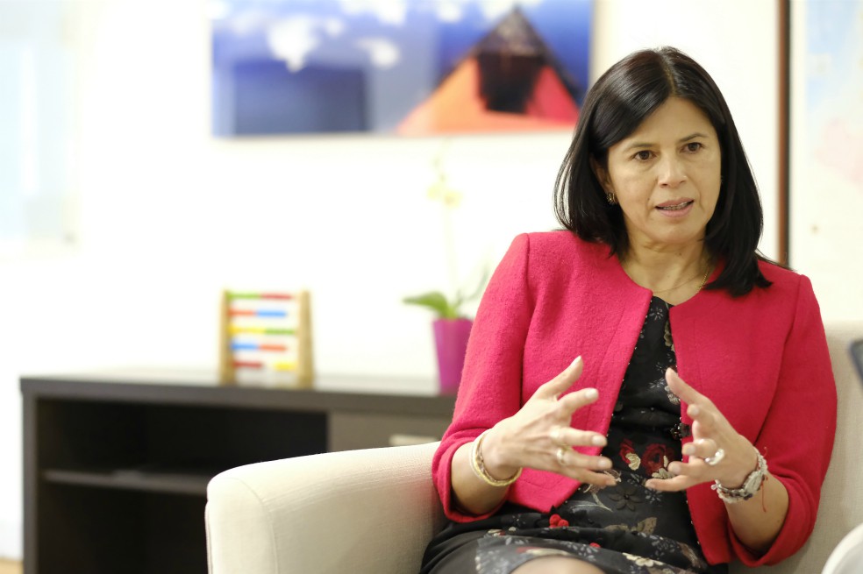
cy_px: 287
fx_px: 2013
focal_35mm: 84
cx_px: 432
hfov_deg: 24.2
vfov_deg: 16.2
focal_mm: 56
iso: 4000
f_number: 1.8
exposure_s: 1/640
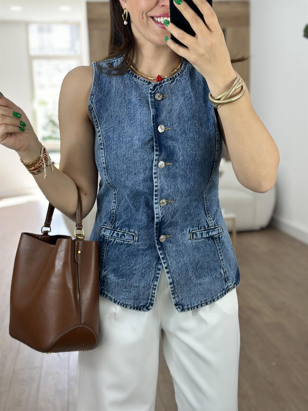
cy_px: 206
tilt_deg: -32.6
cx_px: 154
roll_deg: +3.7
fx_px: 569
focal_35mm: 48
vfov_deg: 39.7
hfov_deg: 30.3
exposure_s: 1/100
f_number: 1.78
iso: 80
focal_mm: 6.86
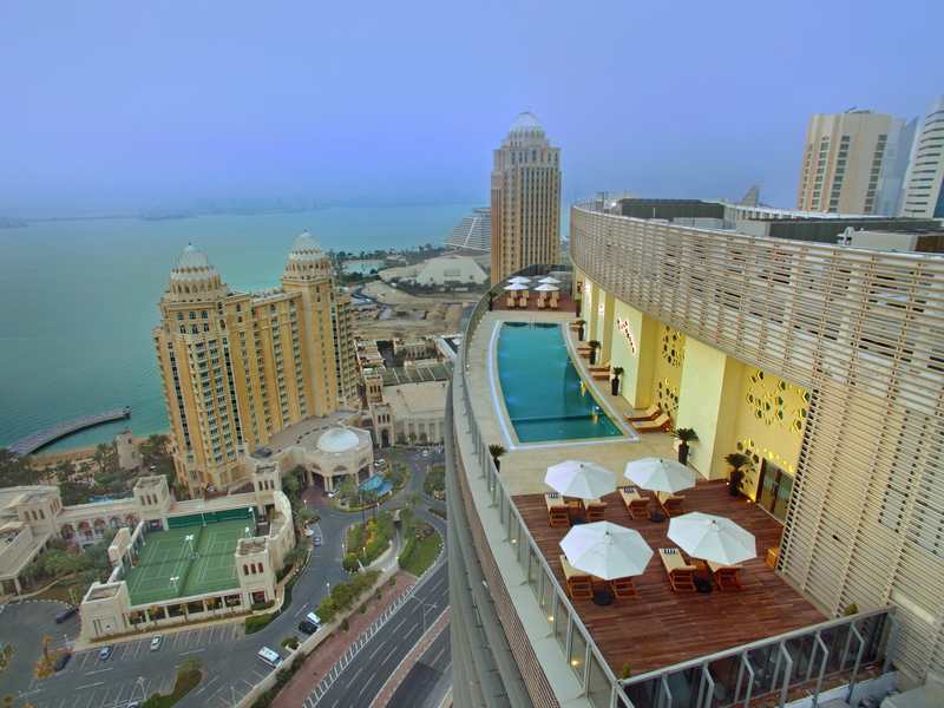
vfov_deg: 66.0
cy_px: 354
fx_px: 545
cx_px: 472
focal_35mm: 20
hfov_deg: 81.7
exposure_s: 1/10
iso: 100
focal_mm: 3.61
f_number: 2.8
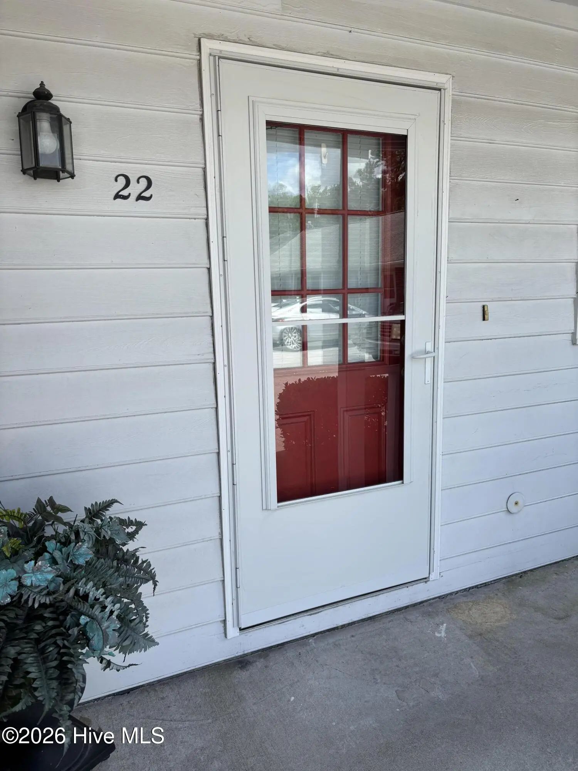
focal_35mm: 26
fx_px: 579
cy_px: 386
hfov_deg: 53.1
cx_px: 289
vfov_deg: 67.3
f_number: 1.6
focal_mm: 5.96
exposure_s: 1/1220
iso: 50
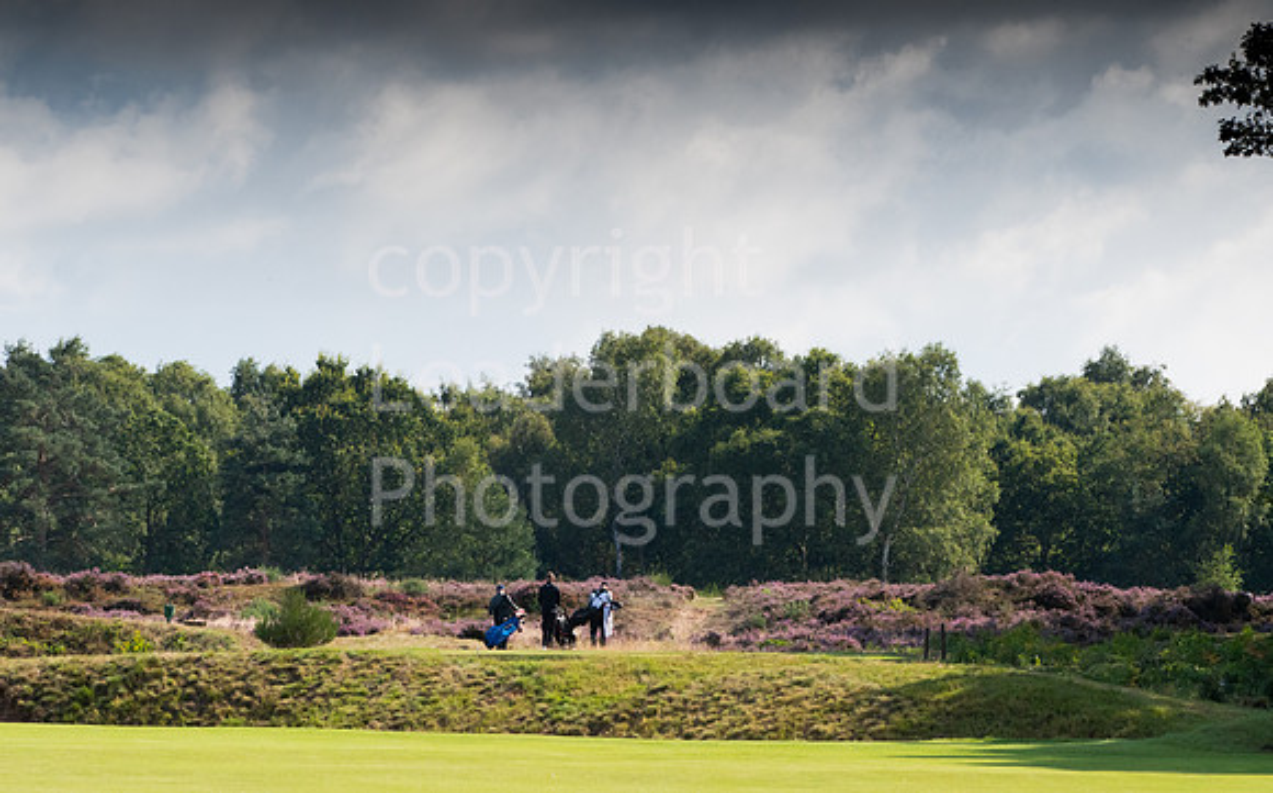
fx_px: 13433
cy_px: 345
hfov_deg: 5.4
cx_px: 601
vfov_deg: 3.4
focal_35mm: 388
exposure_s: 1/4000
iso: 640
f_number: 6.3
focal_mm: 240
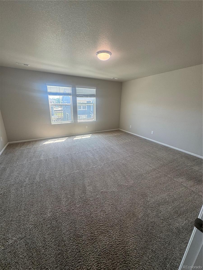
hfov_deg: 85.7
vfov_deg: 102.1
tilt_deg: -18.0
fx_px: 109
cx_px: 102
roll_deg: -1.7
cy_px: 135
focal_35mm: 14
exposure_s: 1/120
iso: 64
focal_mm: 2.22
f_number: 2.2
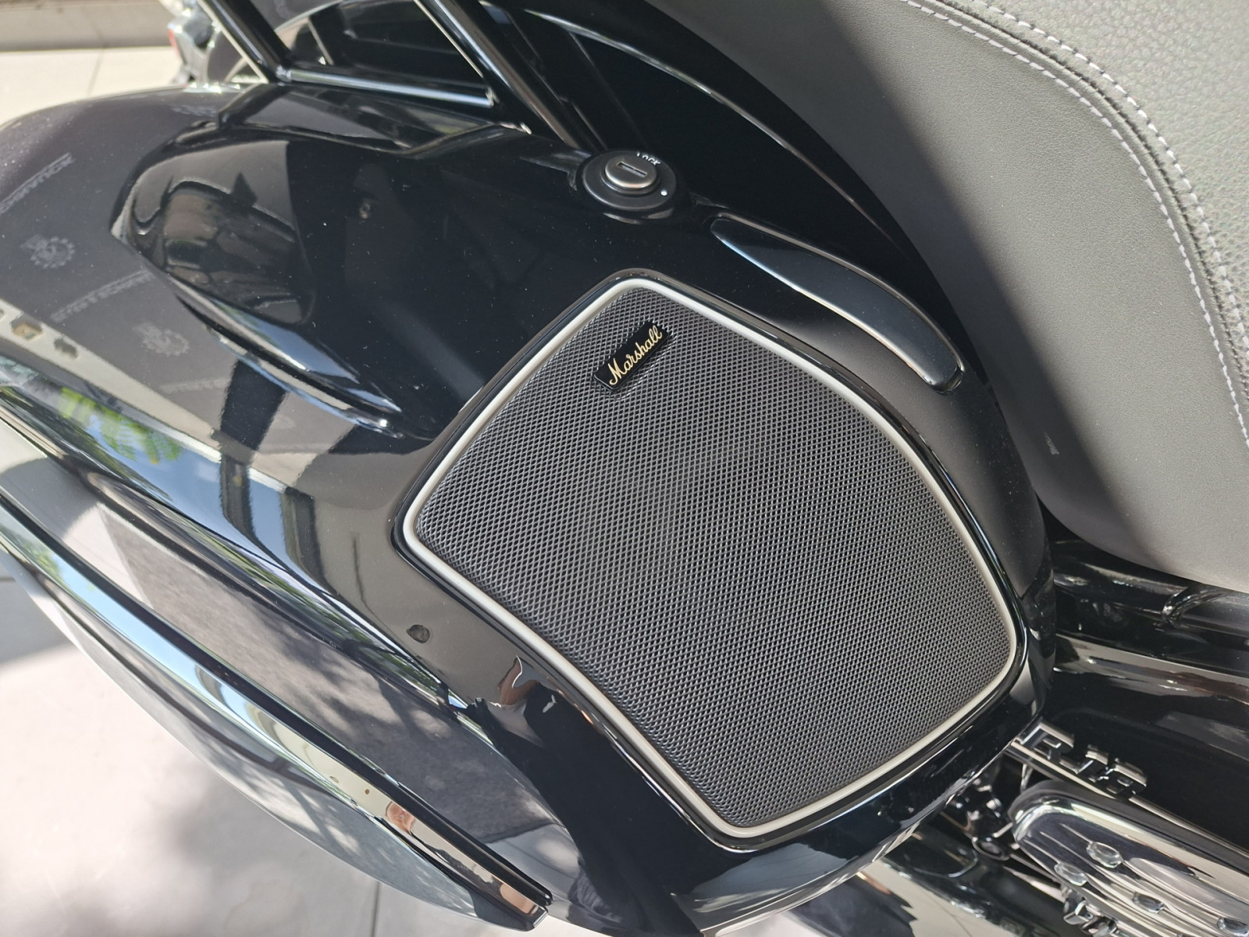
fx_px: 830
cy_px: 468
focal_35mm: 23
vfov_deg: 58.9
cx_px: 624
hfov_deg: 73.9
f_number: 1.8
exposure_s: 1/100
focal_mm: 5.54
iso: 50
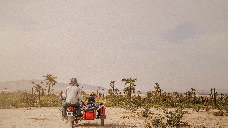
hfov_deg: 49.4
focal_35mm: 41
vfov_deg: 29.0
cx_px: 114
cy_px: 76
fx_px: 248
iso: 200
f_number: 6.3
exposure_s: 1/800
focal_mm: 25.63
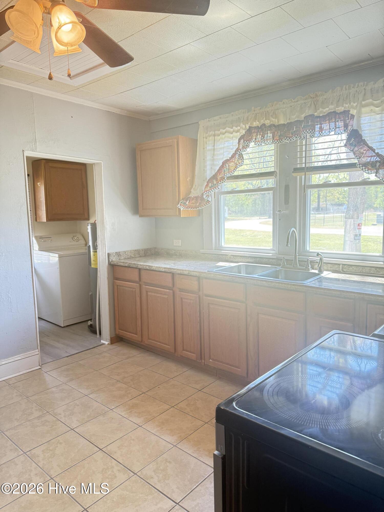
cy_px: 256
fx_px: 355
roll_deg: +0.9
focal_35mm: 24
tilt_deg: -5.5
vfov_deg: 71.6
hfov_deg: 56.8
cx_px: 192
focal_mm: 6.76
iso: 320
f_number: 1.78
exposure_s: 1/60
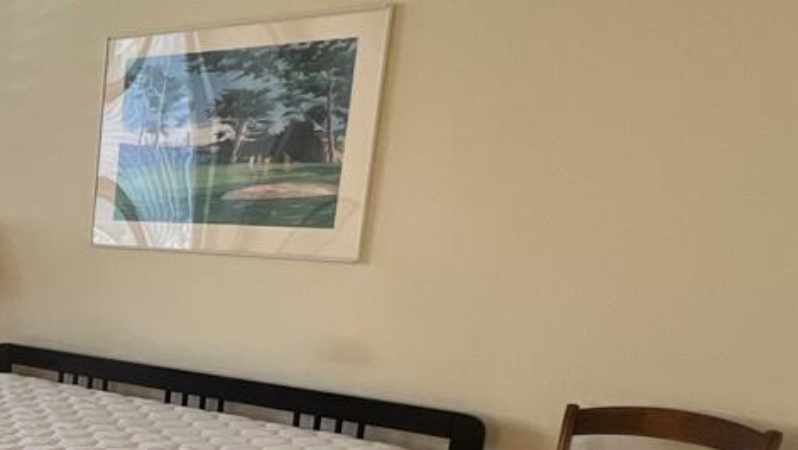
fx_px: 1016
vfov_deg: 24.2
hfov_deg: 31.1
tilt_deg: -10.7
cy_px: 406
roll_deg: -0.1
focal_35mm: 48
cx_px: -286
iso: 80
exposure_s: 1/30
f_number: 1.8
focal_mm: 1.57
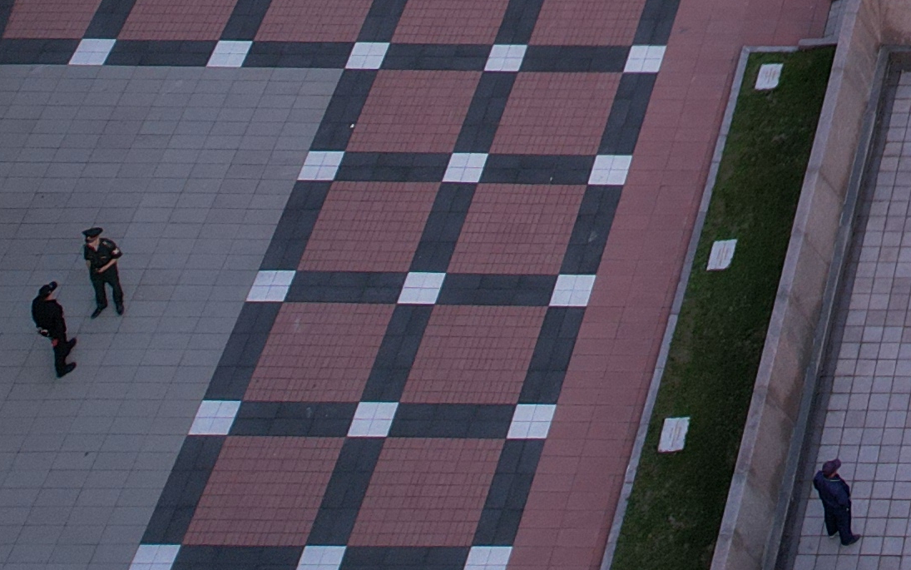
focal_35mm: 112
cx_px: 1522
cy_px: -780
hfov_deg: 16.3
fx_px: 2781
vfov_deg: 10.2
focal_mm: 8.38
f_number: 2.8
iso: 100
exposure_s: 1/40
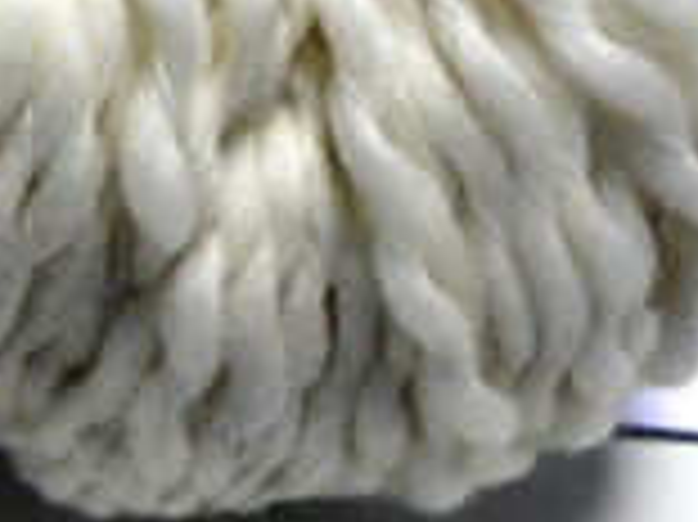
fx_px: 1793
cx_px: -113
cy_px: 135
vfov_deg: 16.5
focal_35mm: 89
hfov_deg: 20.7
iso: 200
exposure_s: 1/30
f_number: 2.8
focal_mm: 6
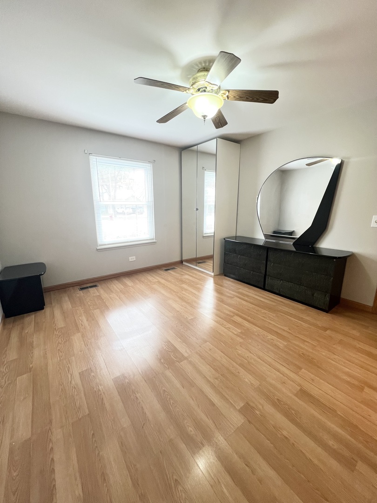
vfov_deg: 106.2
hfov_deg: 89.9
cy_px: 252
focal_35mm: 13
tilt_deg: -12.7
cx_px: 188
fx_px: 189
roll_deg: +0.4
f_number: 1.8
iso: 125
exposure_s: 1/60
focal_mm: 1.57
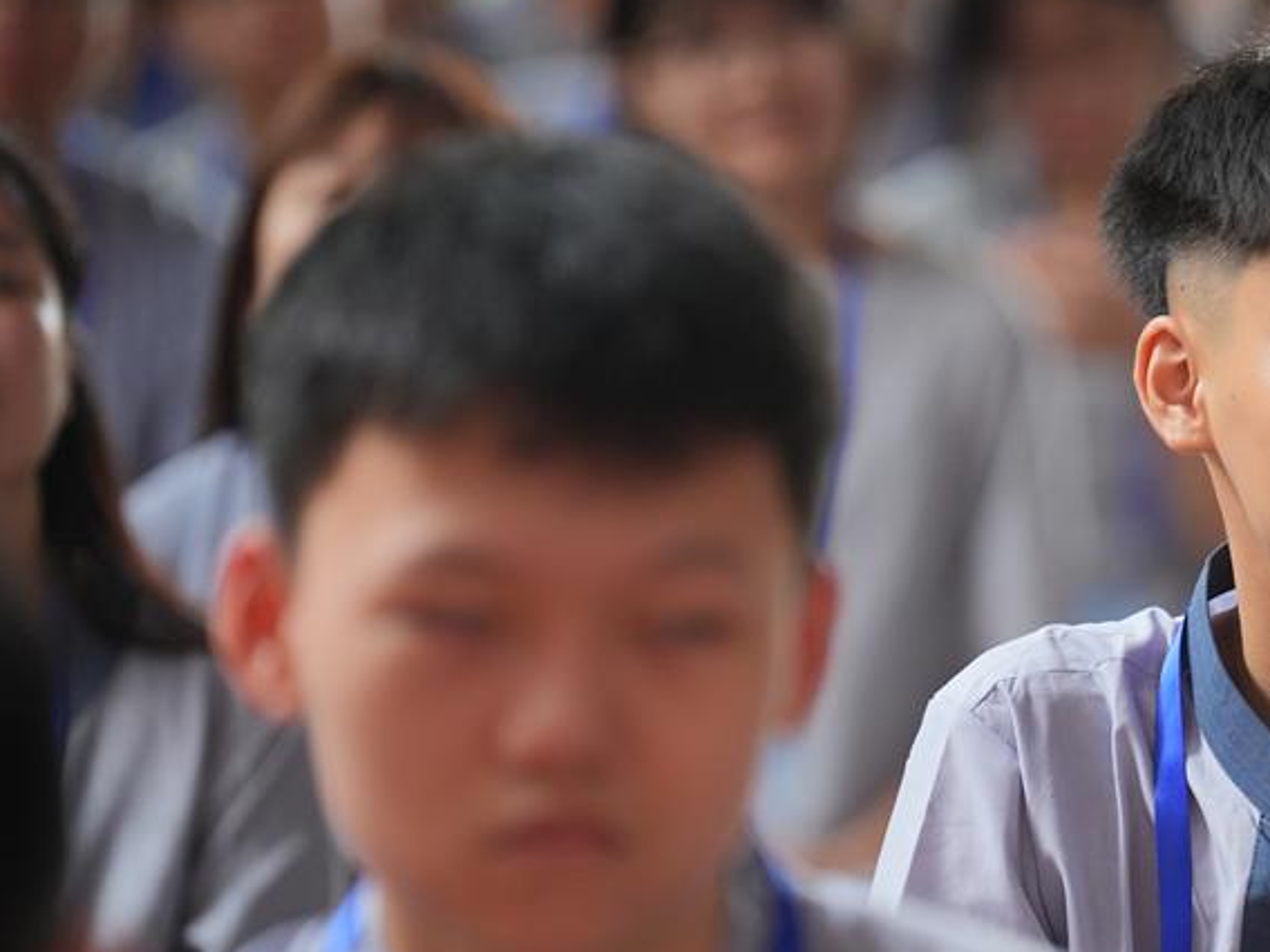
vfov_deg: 3.7
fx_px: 14895
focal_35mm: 406
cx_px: 1250
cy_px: 655
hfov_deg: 4.9
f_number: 2.8
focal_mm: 200
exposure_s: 1/250
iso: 1600
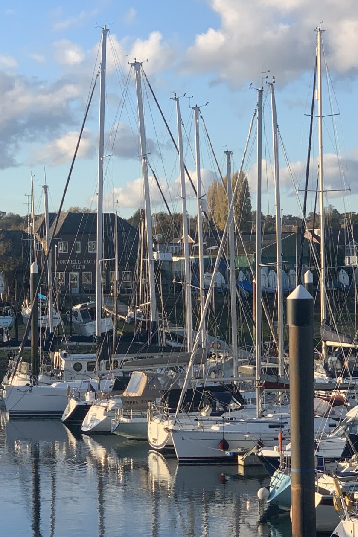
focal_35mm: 110
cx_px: 153
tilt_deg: +3.7
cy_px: 219
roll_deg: +0.3
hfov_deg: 12.4
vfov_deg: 18.6
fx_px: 1641
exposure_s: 1/539
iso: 16
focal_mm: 6
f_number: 2.4
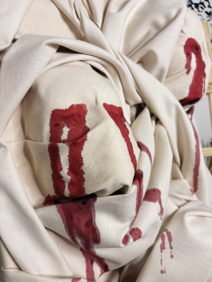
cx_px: 106
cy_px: 141
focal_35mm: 26
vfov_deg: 67.3
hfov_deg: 53.1
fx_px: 212
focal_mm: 5.96
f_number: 1.6
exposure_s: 1/108
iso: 125
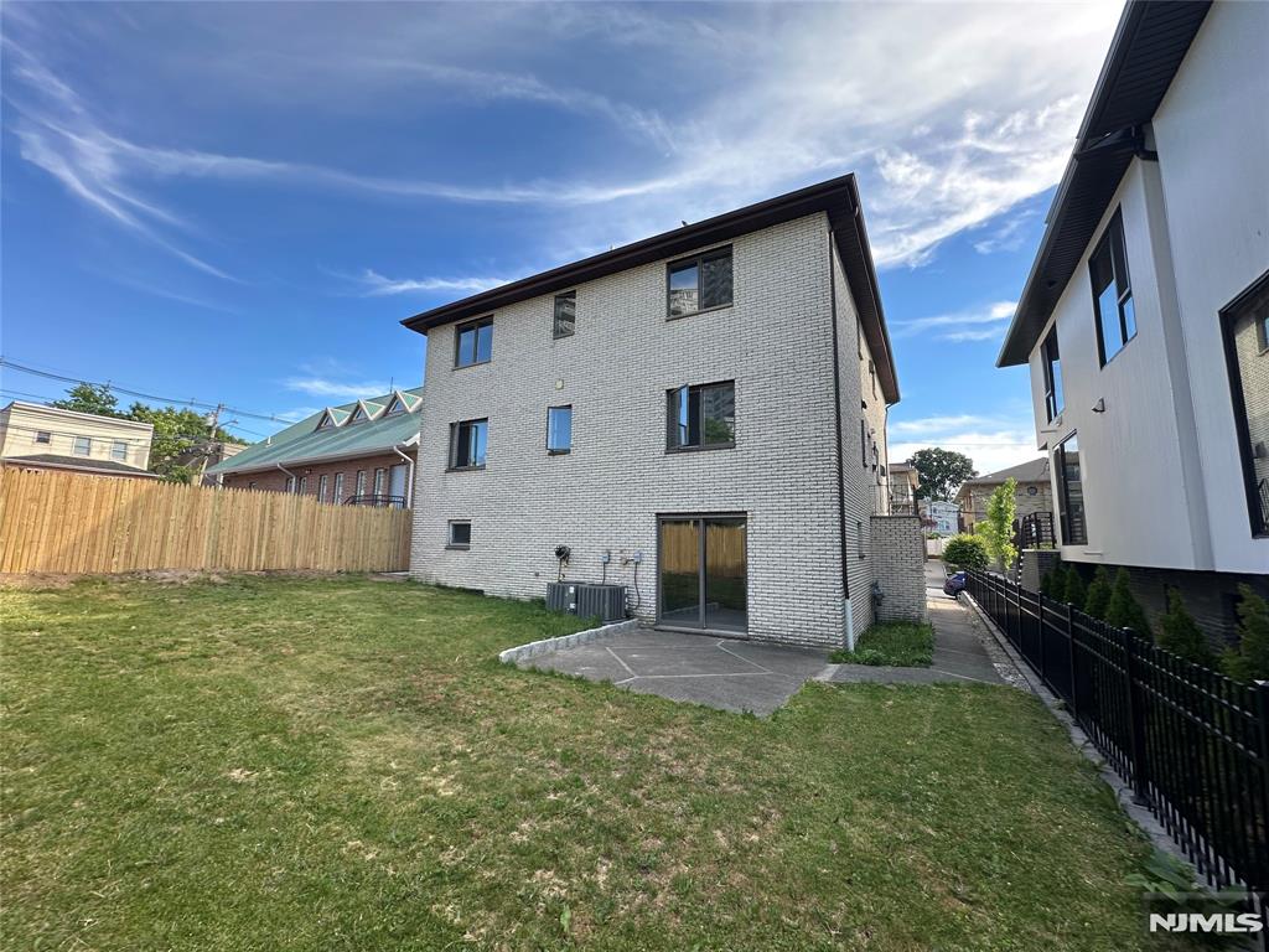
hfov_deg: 102.1
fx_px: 513
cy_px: 476
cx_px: 634
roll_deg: -0.1
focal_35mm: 14
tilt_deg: +8.8
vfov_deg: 85.7
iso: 40
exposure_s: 1/392
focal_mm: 2.22
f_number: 2.2
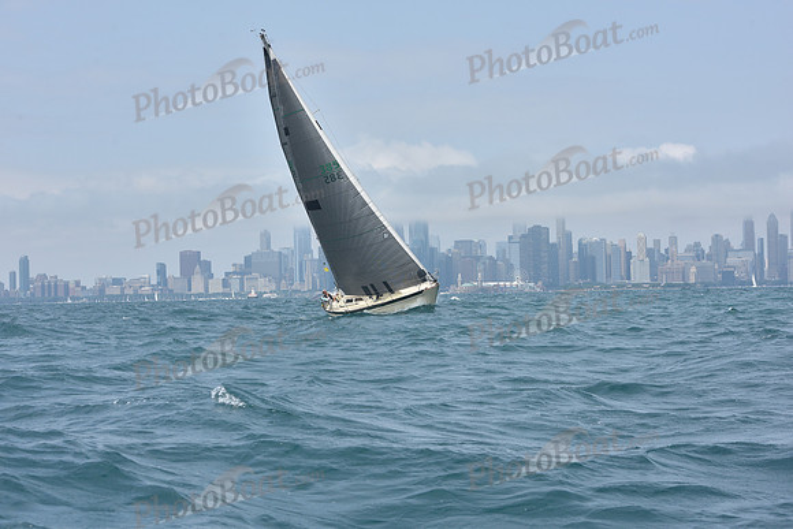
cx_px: 396
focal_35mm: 82
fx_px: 1807
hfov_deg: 24.8
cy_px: 264
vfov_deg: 16.7
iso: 250
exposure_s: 1/800
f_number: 10
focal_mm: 82
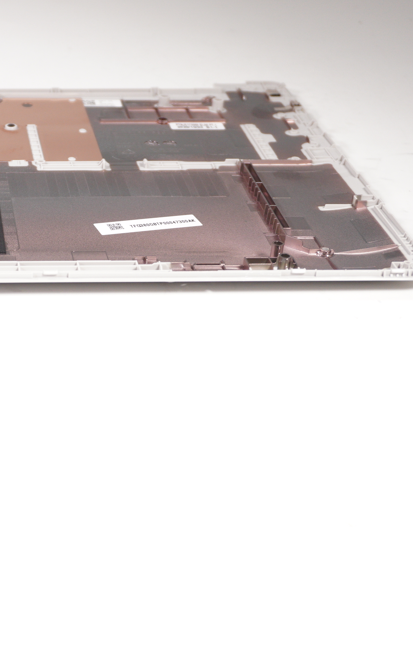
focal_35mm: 69
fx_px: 1242
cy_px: 330
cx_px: -25
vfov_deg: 29.8
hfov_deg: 18.3
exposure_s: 1/250
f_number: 5
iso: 800
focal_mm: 30
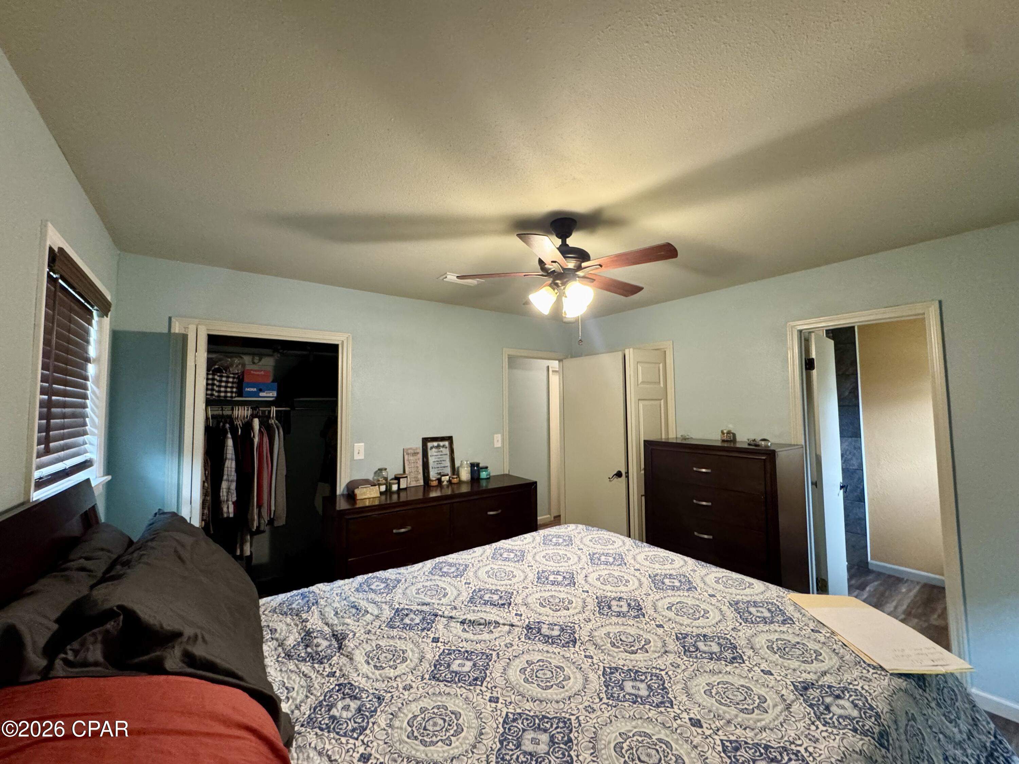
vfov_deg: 85.7
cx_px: 510
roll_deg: +0.0
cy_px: 382
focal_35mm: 14
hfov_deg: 102.1
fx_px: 412
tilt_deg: +2.6
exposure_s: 1/60
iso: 500
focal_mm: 2.22
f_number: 2.2
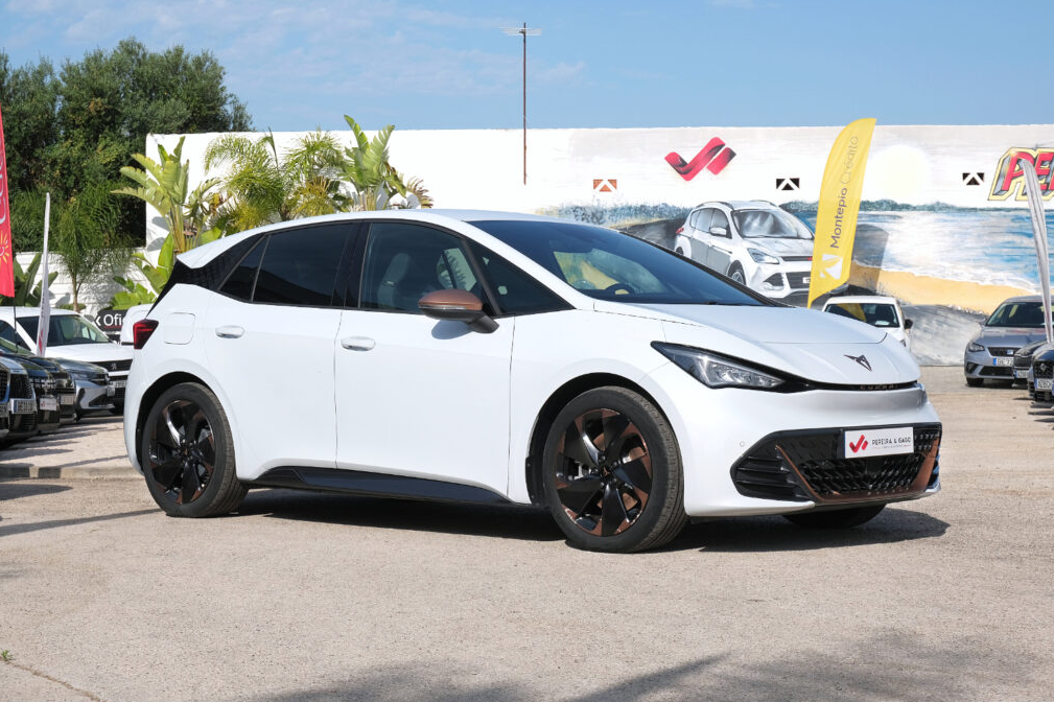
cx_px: 524
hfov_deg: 30.5
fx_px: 1932
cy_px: 354
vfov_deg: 20.6
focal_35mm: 66
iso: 160
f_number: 9
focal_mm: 43.2
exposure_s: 1/500
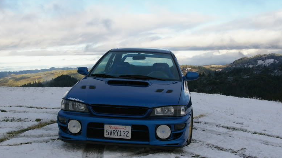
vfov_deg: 26.5
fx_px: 336
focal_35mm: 45
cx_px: 139
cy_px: 79
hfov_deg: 45.5
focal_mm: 28
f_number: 11
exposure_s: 1/500
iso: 800
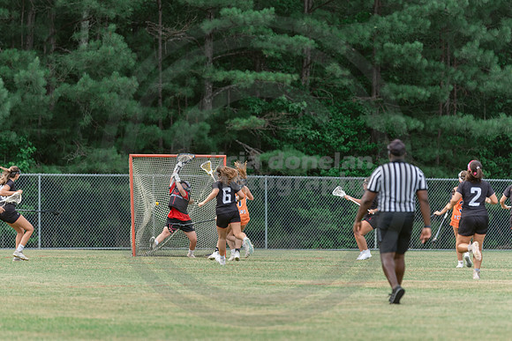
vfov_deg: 4.6
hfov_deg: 6.8
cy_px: 148
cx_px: 258
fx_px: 4292
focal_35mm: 302
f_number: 2.8
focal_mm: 200
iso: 250
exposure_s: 1/500
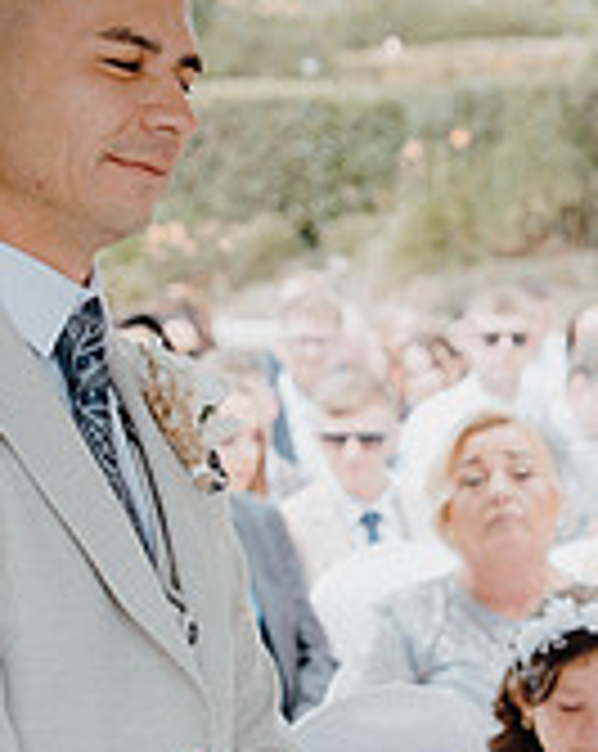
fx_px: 3838
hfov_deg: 8.8
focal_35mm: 173
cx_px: 751
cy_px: 570
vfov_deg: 11.1
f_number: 3.5
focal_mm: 53
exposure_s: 1/200
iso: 125
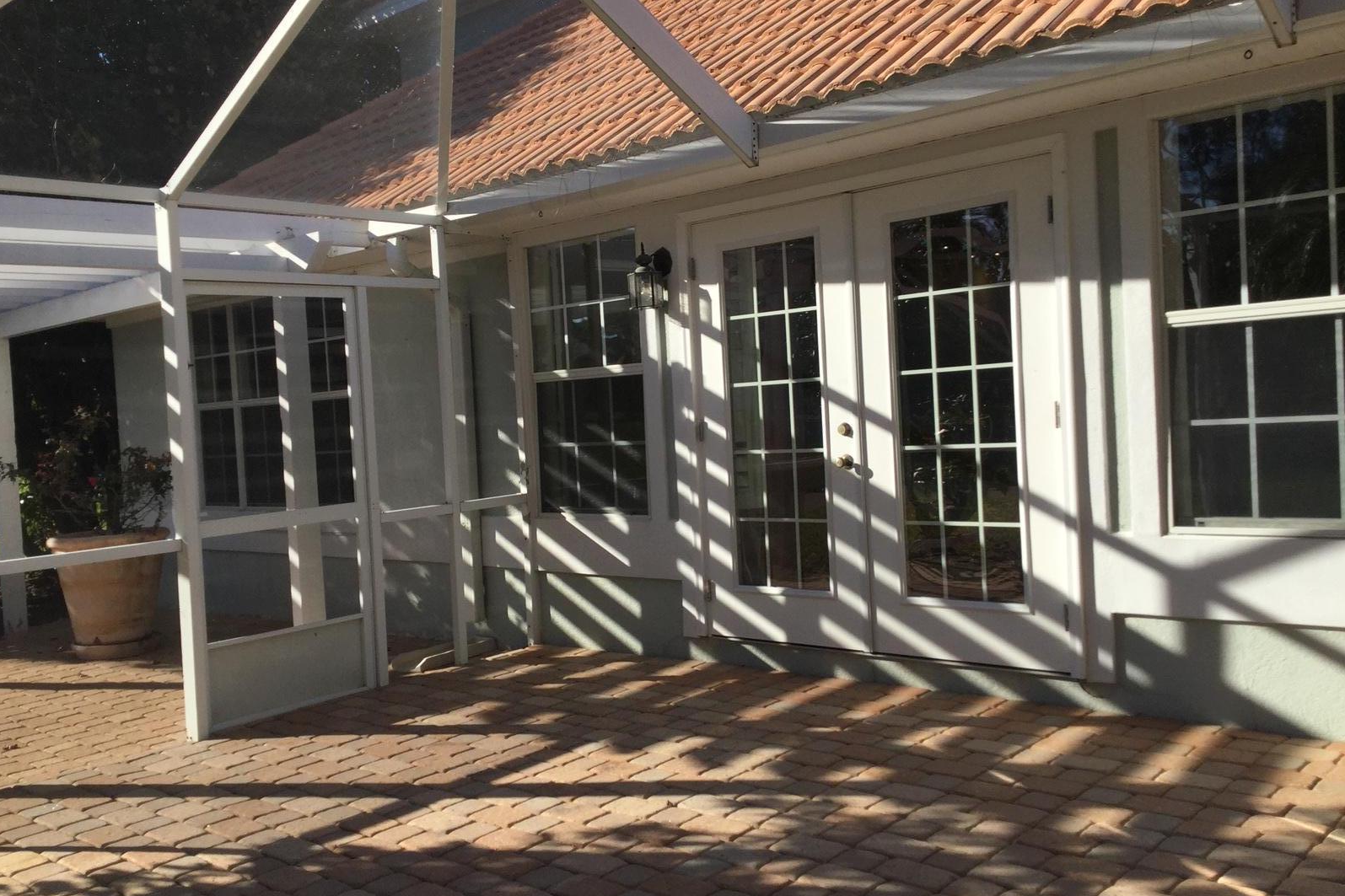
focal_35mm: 33
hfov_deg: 57.2
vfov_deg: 40.0
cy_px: 448
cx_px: 658
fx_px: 1233
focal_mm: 3.3
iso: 25
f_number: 2.4
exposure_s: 1/769
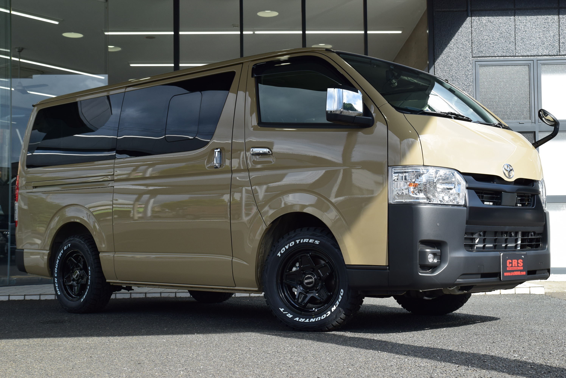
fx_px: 802
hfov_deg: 38.9
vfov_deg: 26.5
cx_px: 283
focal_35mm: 51
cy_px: 189
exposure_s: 1/400
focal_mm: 34
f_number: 11
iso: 400
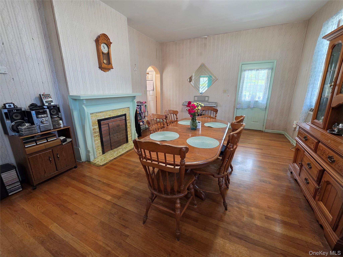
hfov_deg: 106.2
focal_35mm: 13
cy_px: 128
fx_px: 129
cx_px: 172
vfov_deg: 89.9
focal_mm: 2.2
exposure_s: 1/60
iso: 160
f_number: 1.9
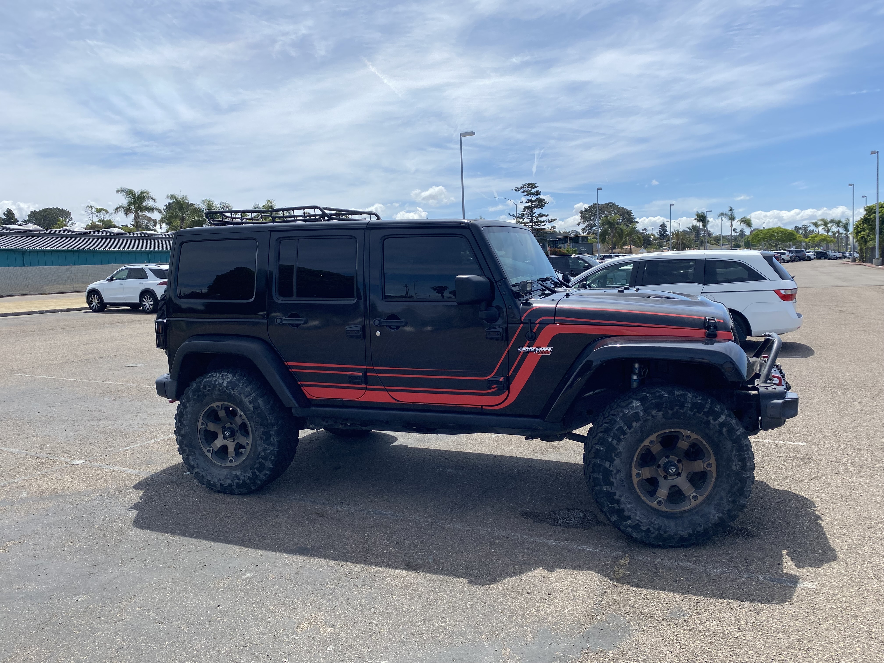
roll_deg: +3.3
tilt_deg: -3.4
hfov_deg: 67.3
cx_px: 442
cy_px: 332
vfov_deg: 53.1
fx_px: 664
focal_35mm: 26
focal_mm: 4.25
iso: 32
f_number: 1.8
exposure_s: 1/3610
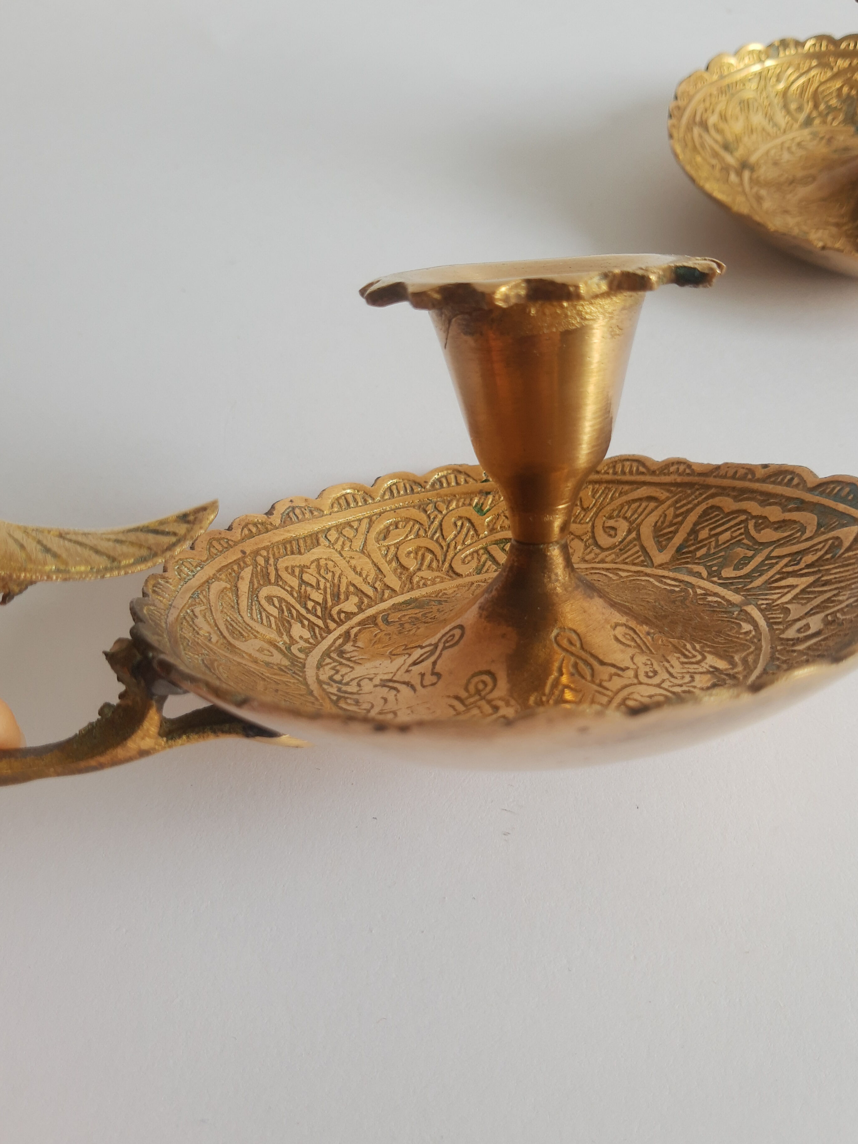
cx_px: 466
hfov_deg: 48.2
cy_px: 578
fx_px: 958
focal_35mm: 29
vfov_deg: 61.7
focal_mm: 3.95
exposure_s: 1/50
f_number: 1.8
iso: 42
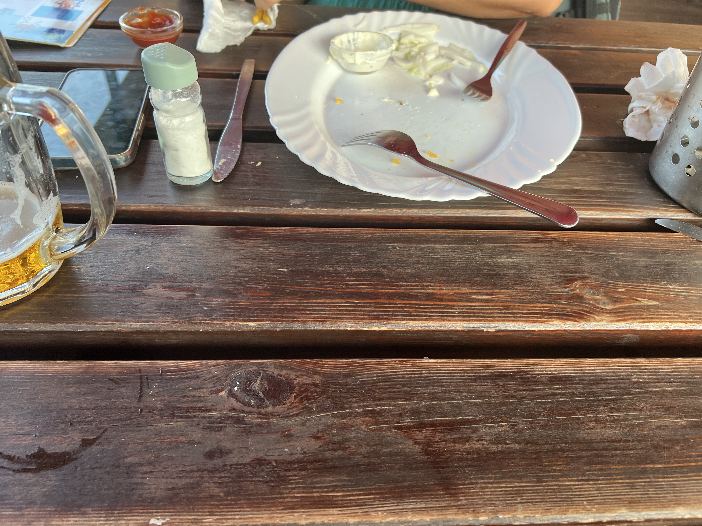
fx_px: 527
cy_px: 263
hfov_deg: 67.3
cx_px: 351
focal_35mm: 26
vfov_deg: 53.1
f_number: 1.5
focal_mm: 5.7
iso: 64
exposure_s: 1/121
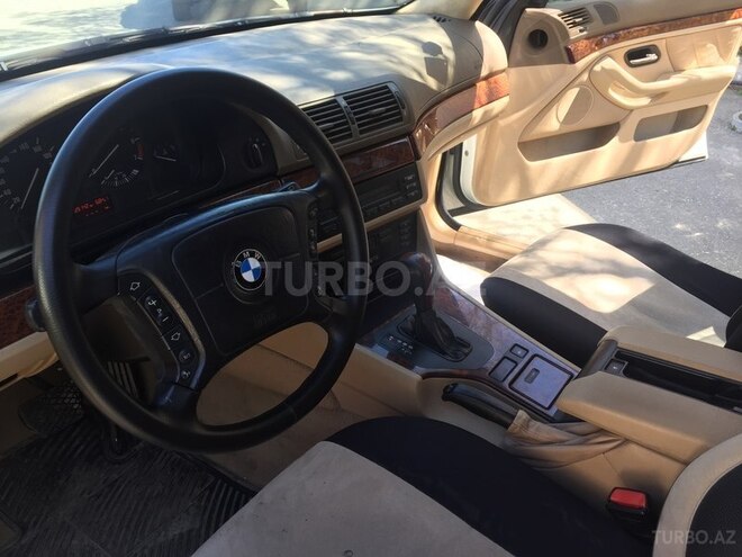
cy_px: 278
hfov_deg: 61.7
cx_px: 371
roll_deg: -1.8
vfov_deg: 48.2
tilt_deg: -32.1
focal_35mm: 29
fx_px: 622
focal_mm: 4.15
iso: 32
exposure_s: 1/104
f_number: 2.2
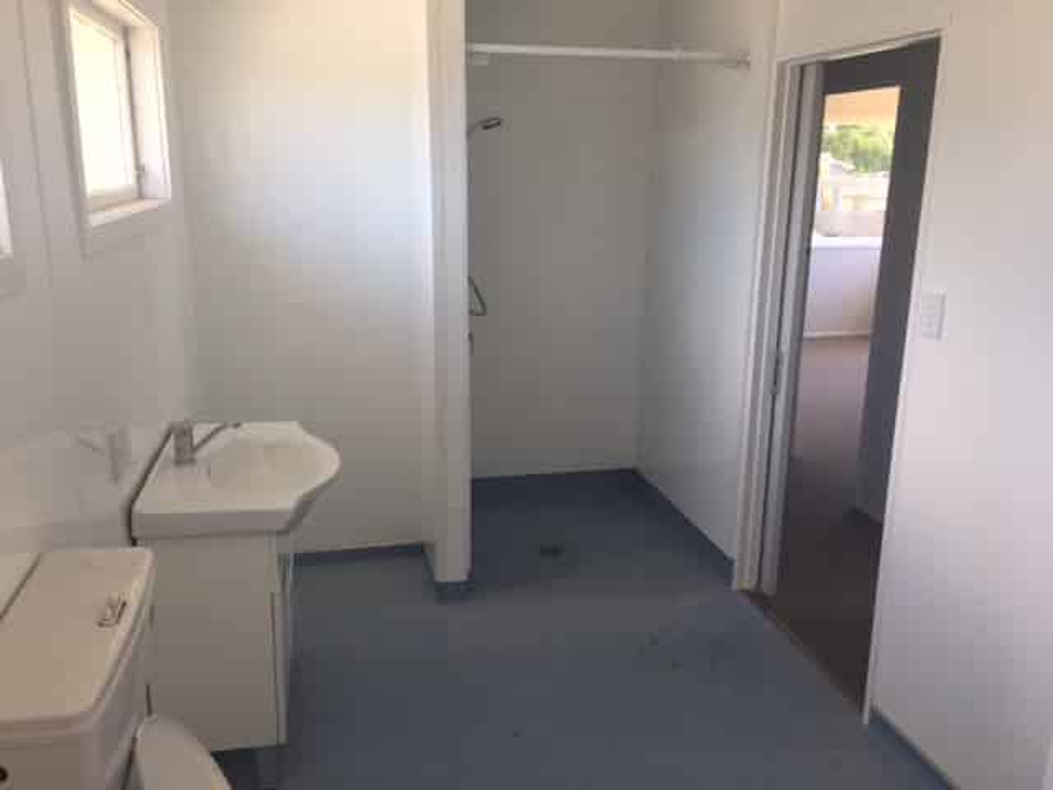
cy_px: 395
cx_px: 526
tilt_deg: -14.5
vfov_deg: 48.2
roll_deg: -0.2
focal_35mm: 29
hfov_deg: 61.7
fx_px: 882
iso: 40
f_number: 2.2
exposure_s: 1/100
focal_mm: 4.15
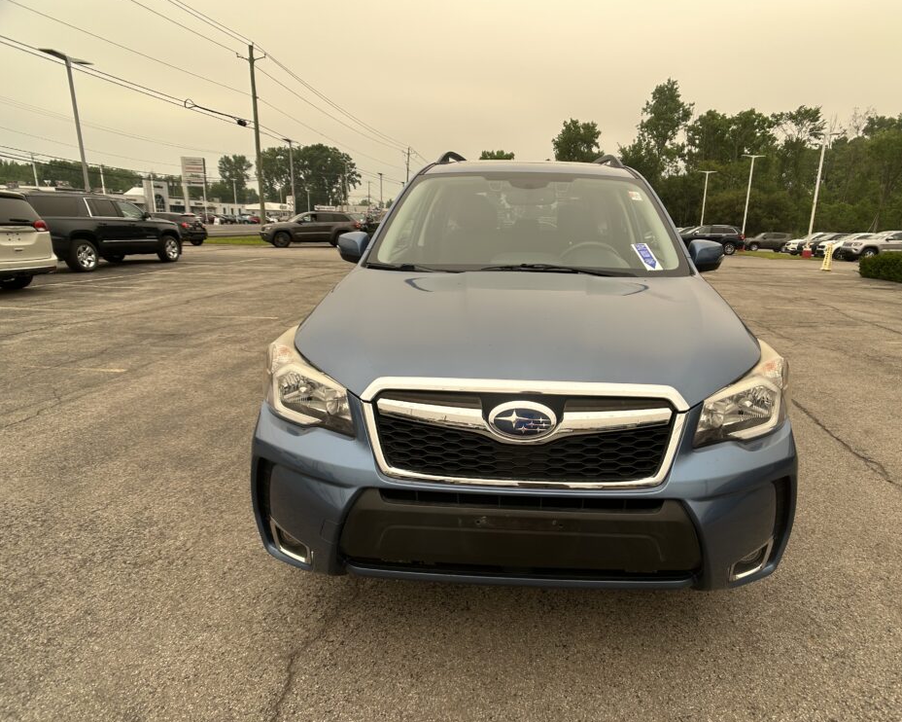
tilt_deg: -14.8
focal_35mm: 28
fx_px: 747
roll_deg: -2.9
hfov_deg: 62.1
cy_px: 368
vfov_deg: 51.5
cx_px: 497
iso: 50
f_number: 1.5
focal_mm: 5.7
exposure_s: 1/1412
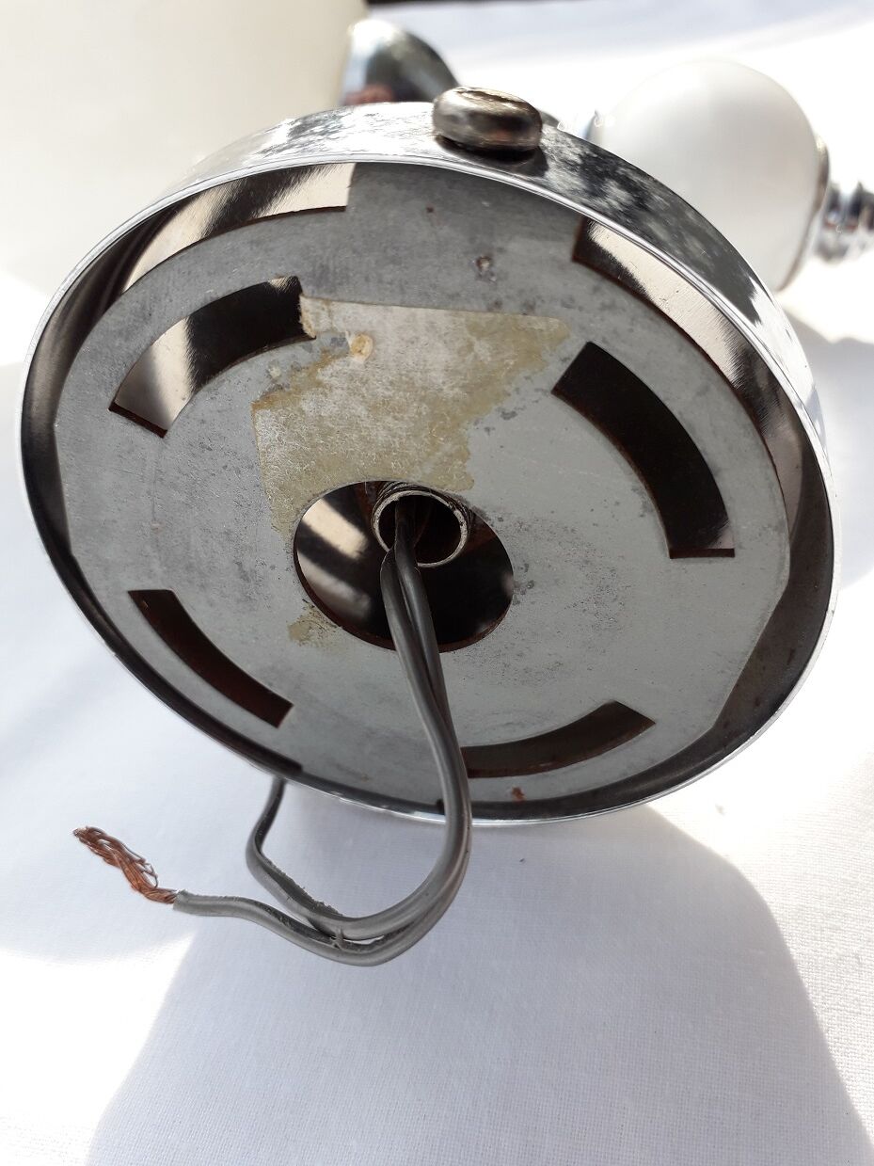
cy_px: 583
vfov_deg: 65.3
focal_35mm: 27
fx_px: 909
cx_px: 437
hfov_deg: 51.3
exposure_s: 1/800
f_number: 1.9
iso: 40
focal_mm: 3.6
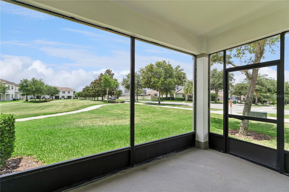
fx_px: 120
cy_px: 96
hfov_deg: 100.4
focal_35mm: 15
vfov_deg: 77.3
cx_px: 144
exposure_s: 1/640
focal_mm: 10
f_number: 3.5
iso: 100
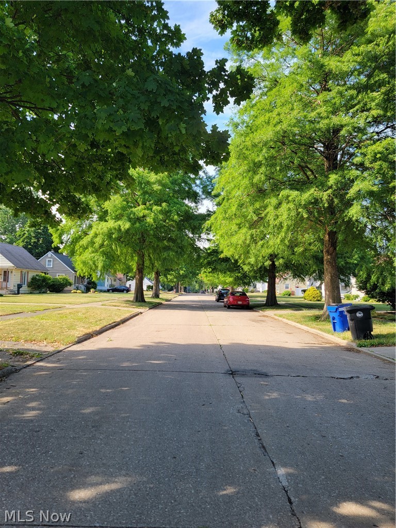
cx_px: 198
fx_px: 366
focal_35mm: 24
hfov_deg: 56.8
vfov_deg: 71.6
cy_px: 264
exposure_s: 1/172
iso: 16
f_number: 1.8
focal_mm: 6.7
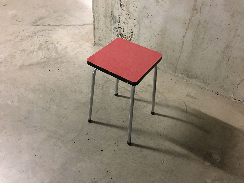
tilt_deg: -42.6
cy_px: 92
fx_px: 204
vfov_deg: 48.2
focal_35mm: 29
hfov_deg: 61.7
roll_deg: -4.4
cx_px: 122
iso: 100
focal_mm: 4.15
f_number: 2.2
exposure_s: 1/4
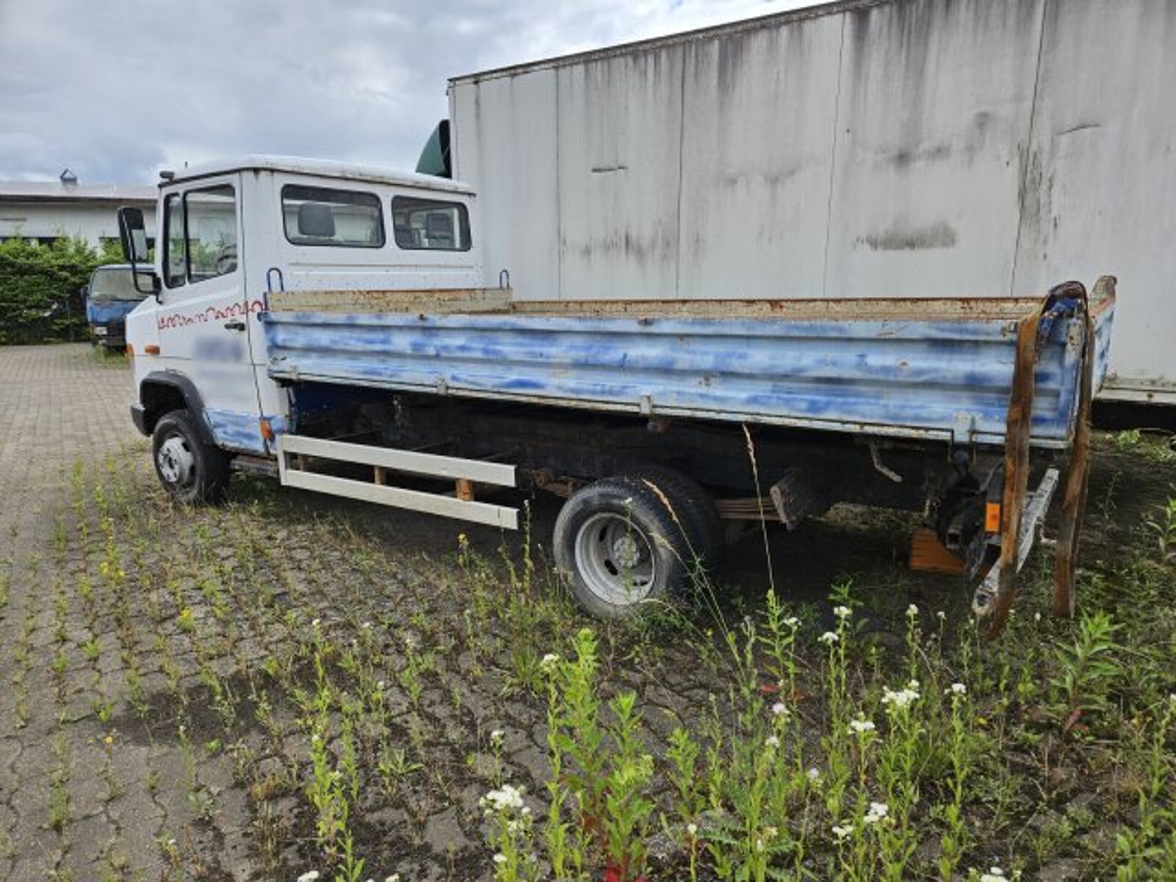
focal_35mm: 23
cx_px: 588
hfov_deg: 73.9
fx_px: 781
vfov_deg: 58.9
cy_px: 441
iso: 25
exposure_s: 1/1433
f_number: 1.8
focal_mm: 5.4
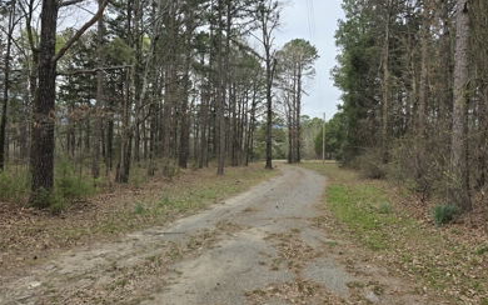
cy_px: 145
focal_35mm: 25
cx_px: 245
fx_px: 333
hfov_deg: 72.5
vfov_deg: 49.3
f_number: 1.7
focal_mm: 6.3
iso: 12
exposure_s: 1/245
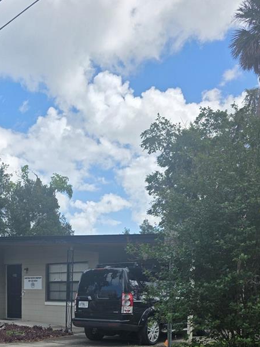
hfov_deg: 30.4
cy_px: 337
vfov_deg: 37.4
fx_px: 461
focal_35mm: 46
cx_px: 35
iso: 80
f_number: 1.7
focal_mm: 6.3
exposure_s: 1/4539
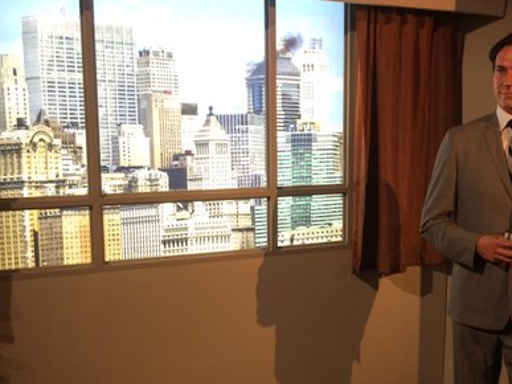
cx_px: 384
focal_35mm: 45
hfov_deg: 40.9
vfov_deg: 32.2
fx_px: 665
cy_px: 197
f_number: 2.2
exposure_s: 1/30
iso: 50
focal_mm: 4.15
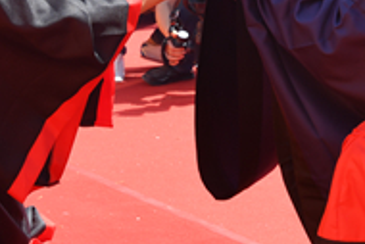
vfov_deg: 9.2
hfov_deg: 14.0
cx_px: 177
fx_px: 1492
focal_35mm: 147
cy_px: -53
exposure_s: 1/200
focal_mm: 35
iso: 125
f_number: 7.1
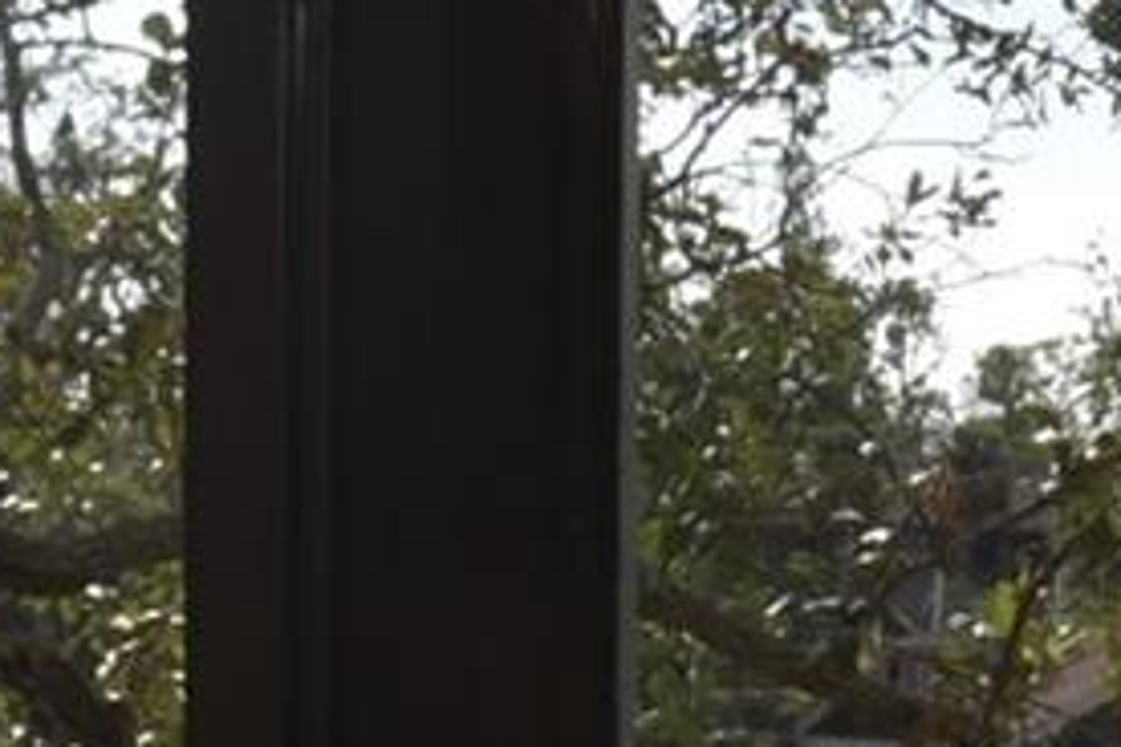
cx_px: 2348
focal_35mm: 209
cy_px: 1281
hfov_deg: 9.2
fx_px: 6508
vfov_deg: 6.4
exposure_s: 1/200
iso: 200
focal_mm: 24
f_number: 10
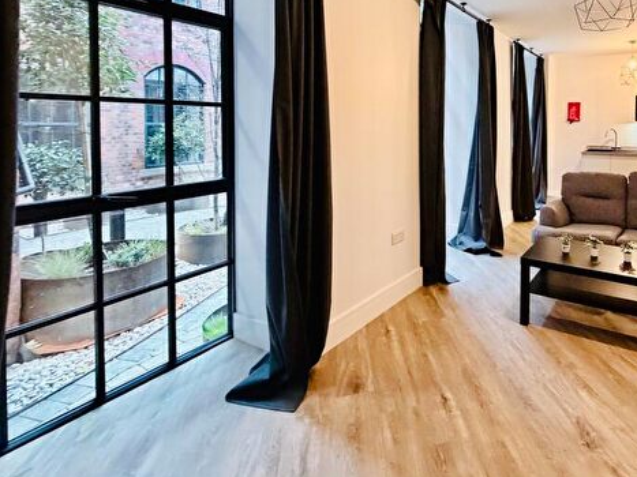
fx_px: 386
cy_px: 132
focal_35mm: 21
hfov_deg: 74.9
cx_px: 454
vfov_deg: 60.6
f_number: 2.2
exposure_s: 1/50
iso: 400
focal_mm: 2.22
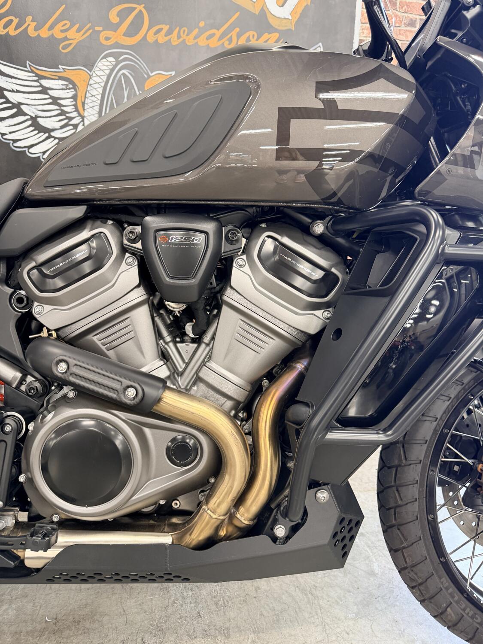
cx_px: 242
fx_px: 446
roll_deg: -1.2
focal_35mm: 24
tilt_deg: -16.7
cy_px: 322
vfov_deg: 71.6
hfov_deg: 56.8
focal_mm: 6.76
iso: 320
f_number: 1.78
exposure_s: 1/60
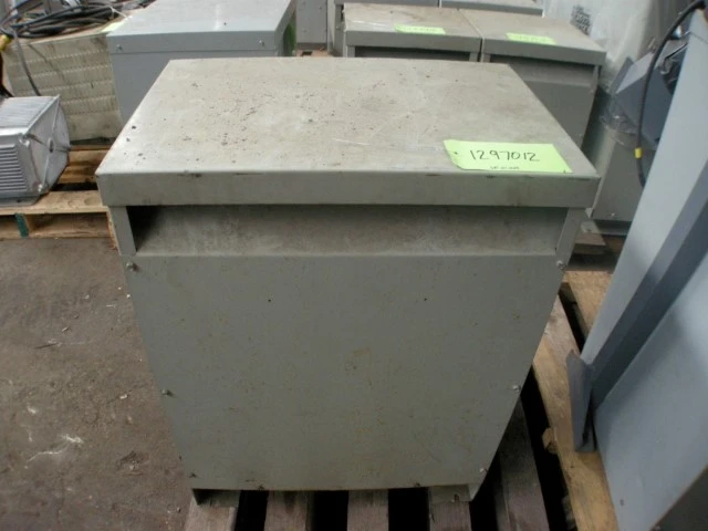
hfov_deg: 52.6
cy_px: 266
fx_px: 716
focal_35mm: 35
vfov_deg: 40.7
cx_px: 354
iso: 400
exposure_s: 1/12.6
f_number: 2.7
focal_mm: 7.5
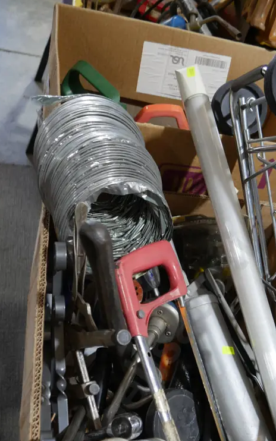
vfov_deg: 47.3
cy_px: 300
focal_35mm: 41
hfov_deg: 30.8
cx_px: 204
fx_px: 493
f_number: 3.5
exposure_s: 1/60
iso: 320
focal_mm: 14
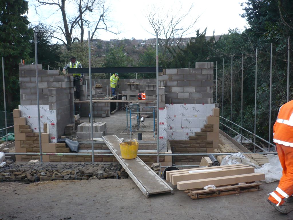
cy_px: 110
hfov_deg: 52.6
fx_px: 296
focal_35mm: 35
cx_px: 146
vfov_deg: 40.7
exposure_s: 1/250
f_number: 2.8
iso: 100
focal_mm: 5.8
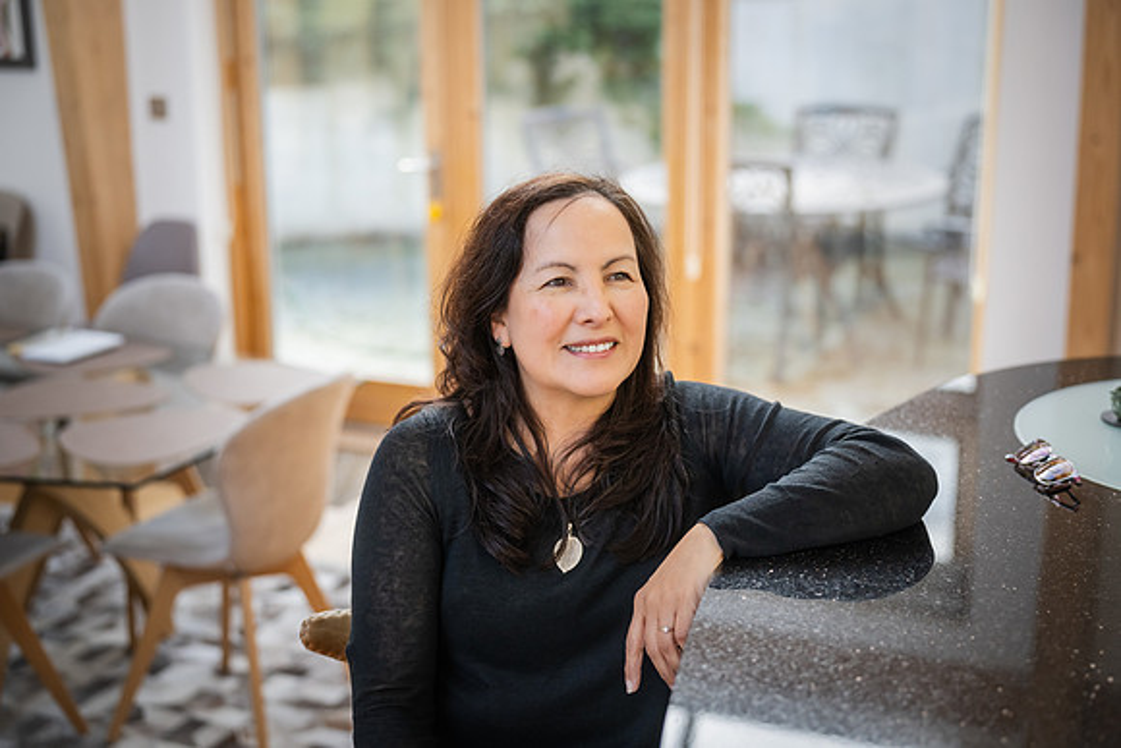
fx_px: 1557
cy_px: 374
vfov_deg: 27.0
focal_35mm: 50
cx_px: 560
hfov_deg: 39.6
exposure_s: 1/800
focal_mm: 50
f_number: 2.2
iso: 1400
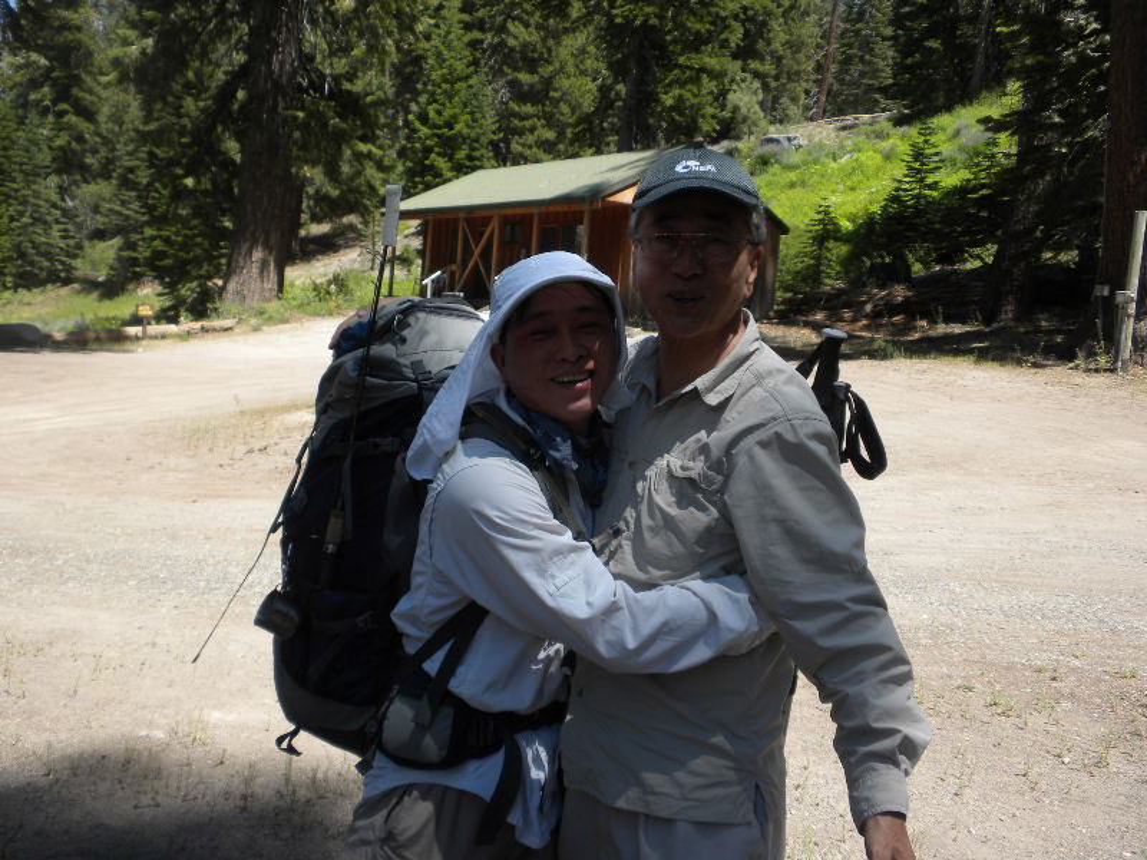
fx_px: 1226
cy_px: 430
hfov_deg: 50.1
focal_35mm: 37
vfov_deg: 38.7
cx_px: 574
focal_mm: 6.6
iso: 69
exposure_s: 1/386
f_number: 3.5
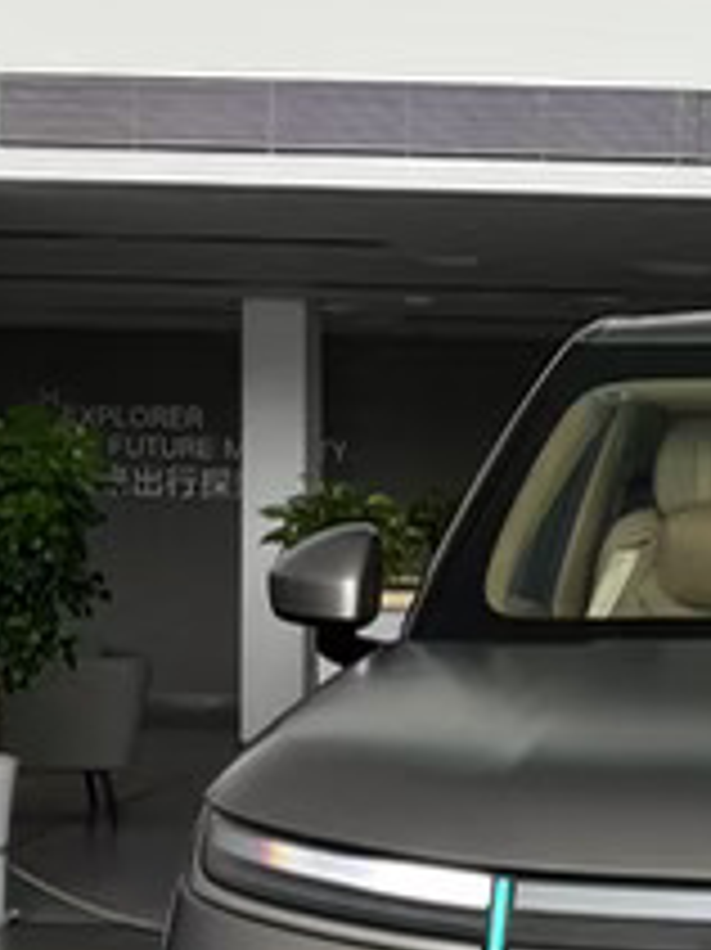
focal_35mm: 100
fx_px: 2741
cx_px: 909
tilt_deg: -3.4
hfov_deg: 14.2
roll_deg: -0.8
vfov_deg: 19.5
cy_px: 684
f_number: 1.6
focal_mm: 5.1
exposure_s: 1/358
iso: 50
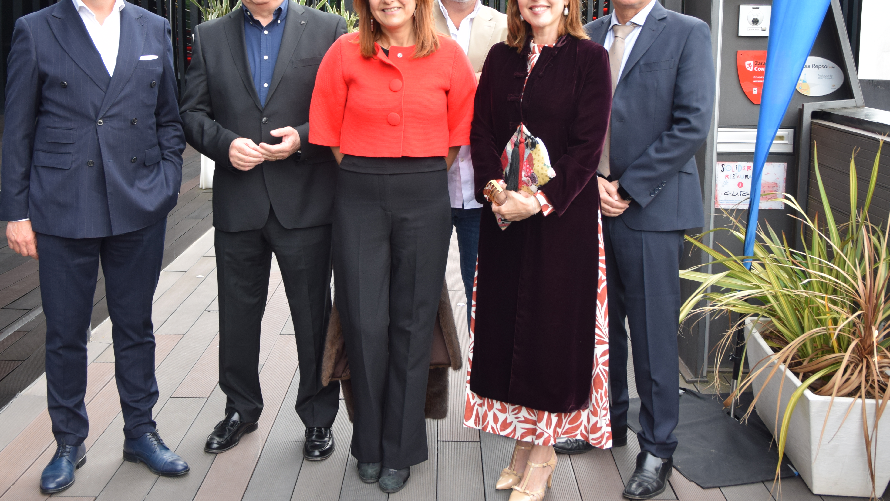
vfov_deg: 24.7
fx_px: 1133
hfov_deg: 42.9
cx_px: 427
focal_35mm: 48
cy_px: 153
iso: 400
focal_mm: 24
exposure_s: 1/80
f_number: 4.5
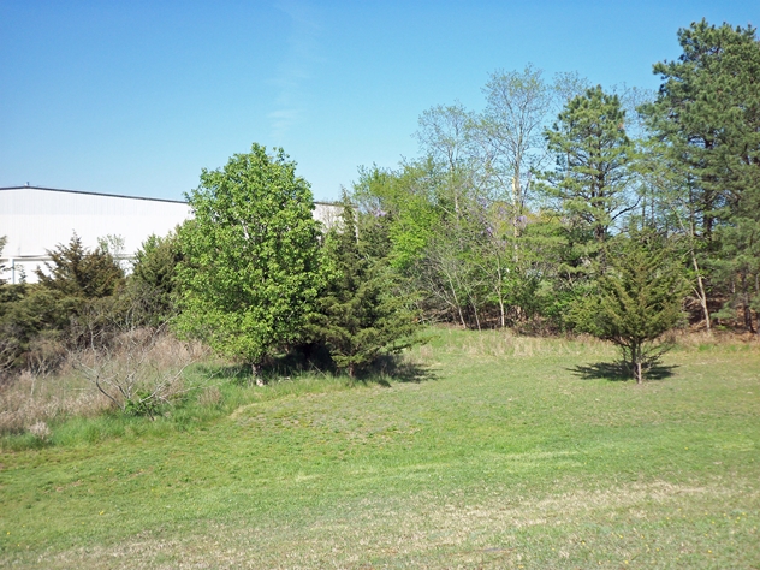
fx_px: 746
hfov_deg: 54.0
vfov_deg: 41.8
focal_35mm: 34
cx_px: 380
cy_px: 285
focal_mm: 5.7
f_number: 2.9
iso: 80
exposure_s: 1/640
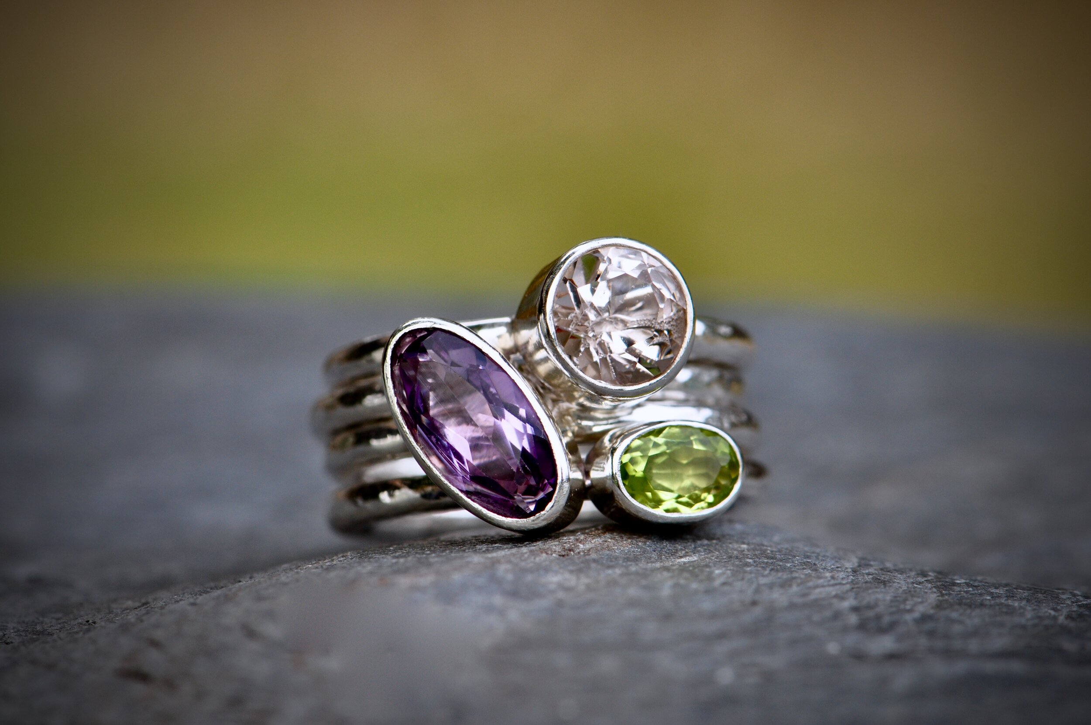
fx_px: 4767
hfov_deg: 13.1
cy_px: 362
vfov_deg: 8.7
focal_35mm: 158
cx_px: 546
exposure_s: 1/80
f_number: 14
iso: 400
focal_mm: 105
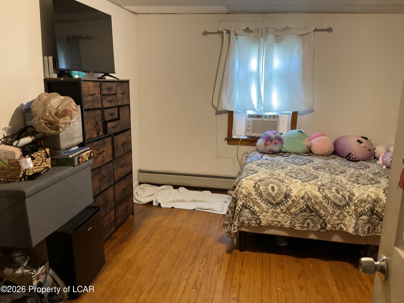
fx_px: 338
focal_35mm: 29
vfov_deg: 48.2
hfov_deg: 61.7
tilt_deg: -11.5
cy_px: 152
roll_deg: -1.2
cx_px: 202
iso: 200
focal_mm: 3
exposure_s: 1/40
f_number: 1.8
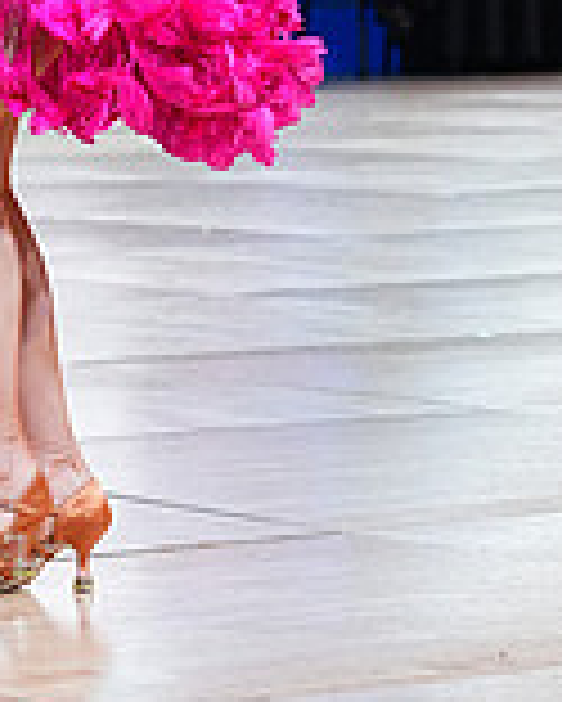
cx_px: -119
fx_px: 5712
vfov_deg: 6.9
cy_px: -252
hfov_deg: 5.6
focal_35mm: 275
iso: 1600
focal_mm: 79
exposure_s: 1/500
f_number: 4
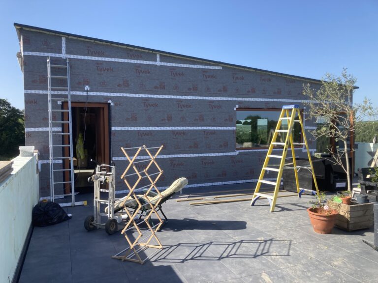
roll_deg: +0.4
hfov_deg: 63.4
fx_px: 306
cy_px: 142
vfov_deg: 49.7
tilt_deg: -1.8
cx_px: 189
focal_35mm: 28
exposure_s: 1/1033
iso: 20
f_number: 1.8
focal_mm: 3.99
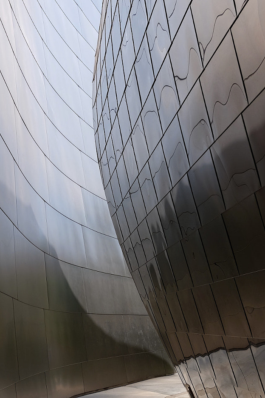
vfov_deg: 37.3
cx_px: 118
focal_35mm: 53
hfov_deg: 25.5
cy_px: 244
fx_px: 585
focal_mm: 20.8
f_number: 6.4
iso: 200
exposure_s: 1/420
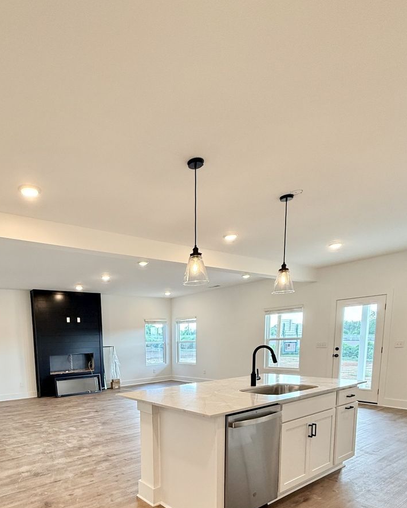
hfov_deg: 63.0
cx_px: 120
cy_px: 389
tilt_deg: -7.3
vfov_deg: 71.6
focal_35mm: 21
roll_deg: +2.2
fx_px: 316
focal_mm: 2.22
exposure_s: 1/120
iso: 250
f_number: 2.2
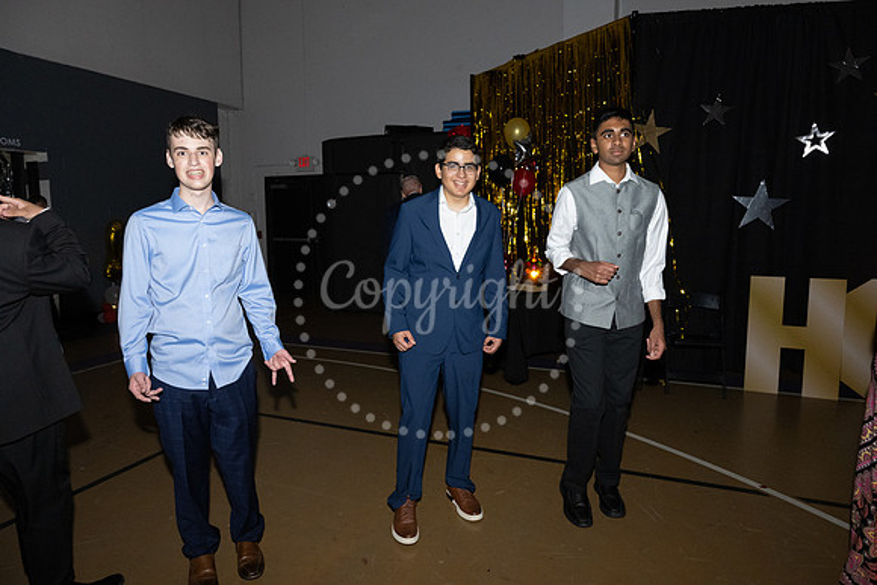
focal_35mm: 24
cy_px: 292
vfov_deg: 53.2
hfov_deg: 73.7
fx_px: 585
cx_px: 438
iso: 6400
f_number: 5.6
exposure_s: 1/125
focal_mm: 24
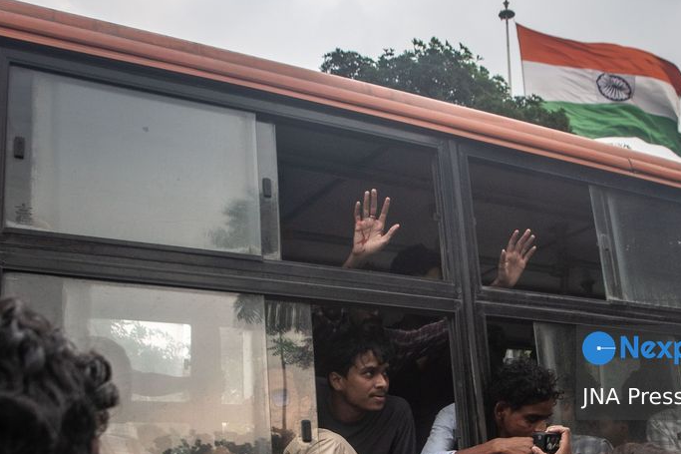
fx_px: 1362
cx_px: 485
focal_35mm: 72
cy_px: 314
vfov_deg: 18.8
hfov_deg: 27.8
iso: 200
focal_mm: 32
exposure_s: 1/320
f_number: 4.5
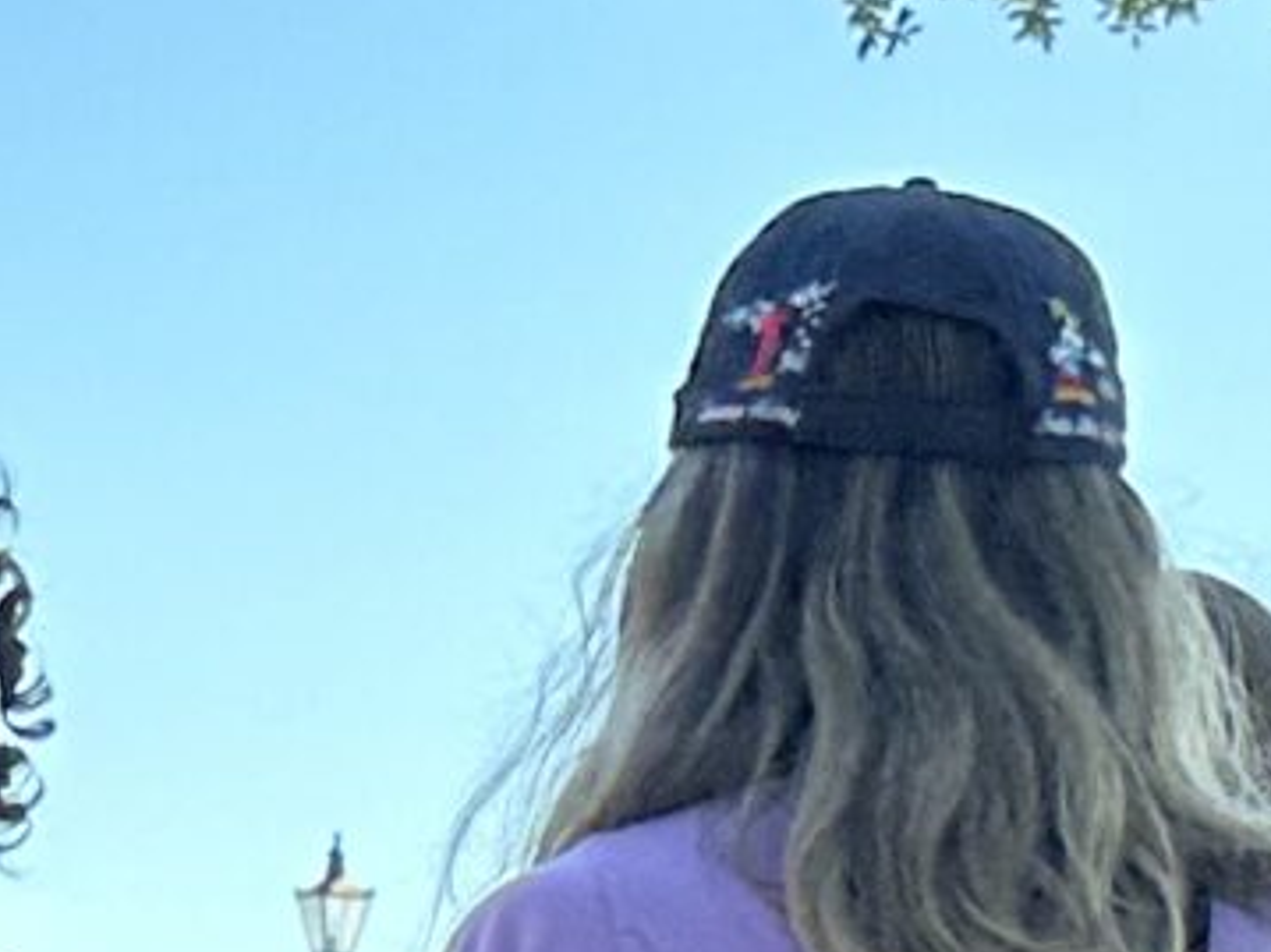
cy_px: 1961
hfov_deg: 11.5
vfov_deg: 8.2
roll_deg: +0.6
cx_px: 163
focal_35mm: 171
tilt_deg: -9.5
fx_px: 6277
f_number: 1.78
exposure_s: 1/918
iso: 80
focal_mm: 6.86
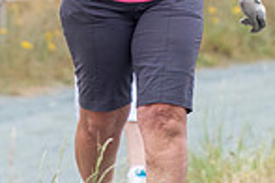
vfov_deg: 0.6
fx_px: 18103
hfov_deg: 0.9
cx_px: 148
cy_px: -173
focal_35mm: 2370
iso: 800
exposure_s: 1/1000
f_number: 5.6
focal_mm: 400
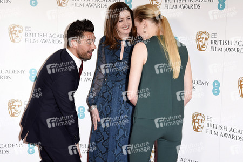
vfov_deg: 21.9
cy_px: 81
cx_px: 122
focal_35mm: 62
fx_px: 418
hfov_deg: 32.4
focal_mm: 62
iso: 1000
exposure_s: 1/250
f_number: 6.3
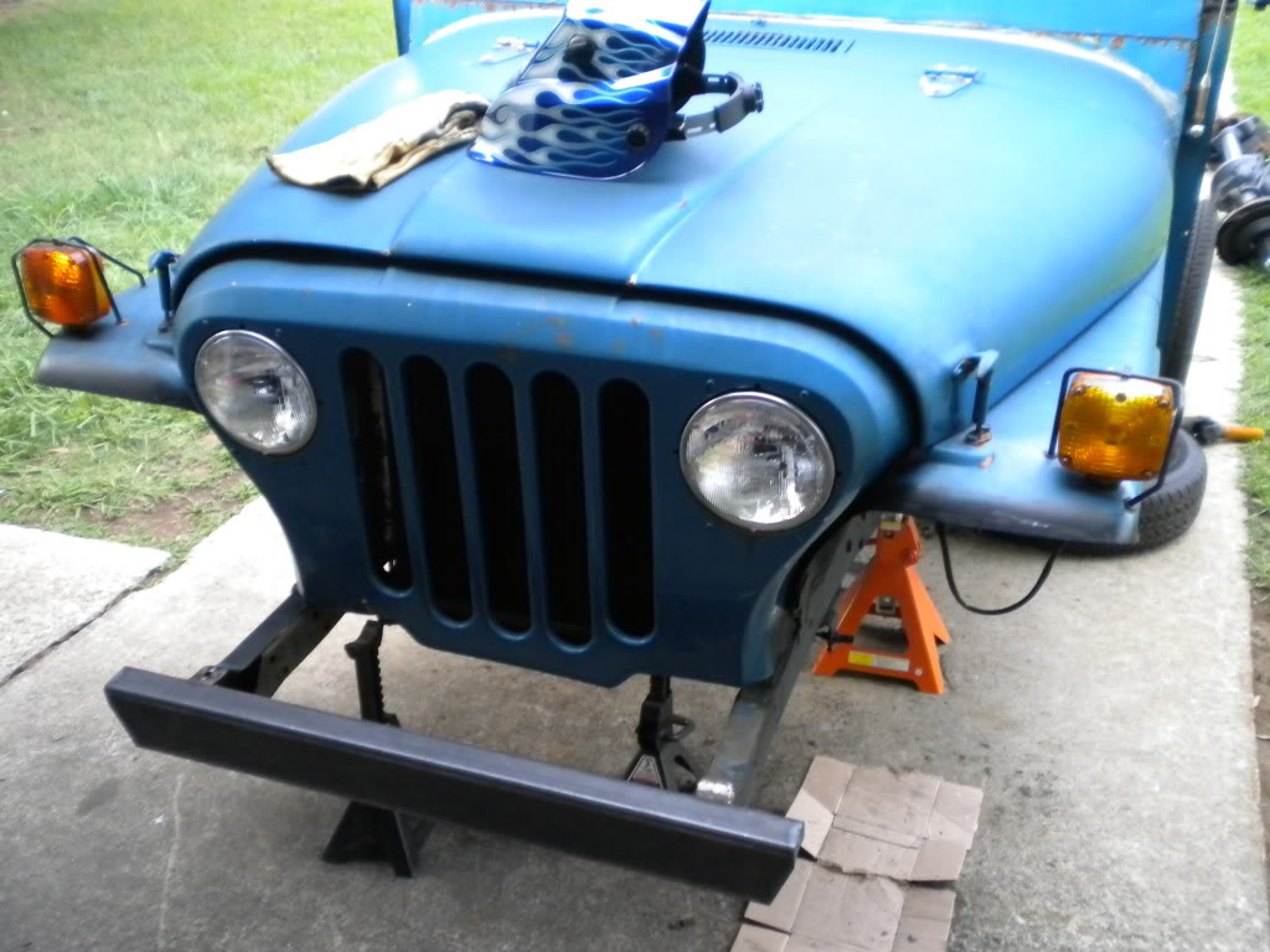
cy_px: 476
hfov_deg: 52.6
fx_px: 1284
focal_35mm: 35
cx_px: 635
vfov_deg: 40.7
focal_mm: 6.3
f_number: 3.1
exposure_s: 1/55
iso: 400
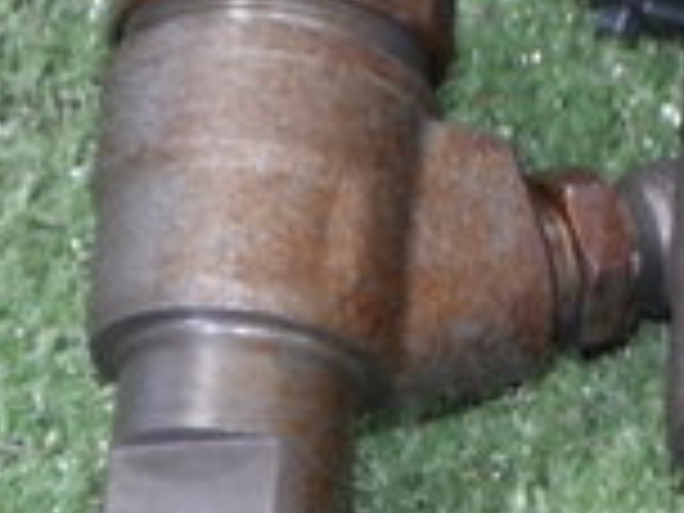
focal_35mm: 291
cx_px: 1120
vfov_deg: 5.0
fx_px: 5750
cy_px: 891
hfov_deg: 6.7
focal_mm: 30
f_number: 4.5
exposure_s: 1/60
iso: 1800
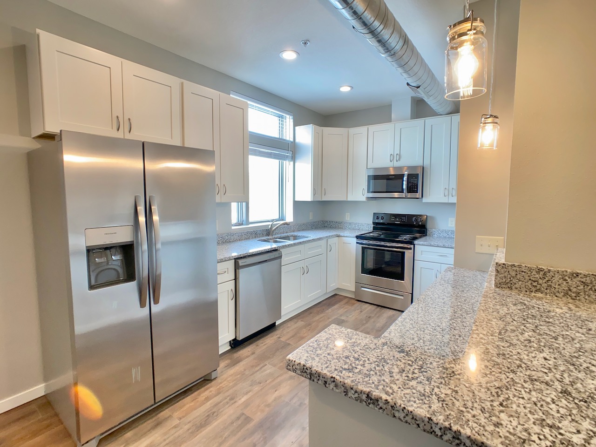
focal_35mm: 26
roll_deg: -0.9
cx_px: 298
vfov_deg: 53.1
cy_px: 224
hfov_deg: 67.3
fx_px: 448
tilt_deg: -4.8
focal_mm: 4.25
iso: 80
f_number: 1.8
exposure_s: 1/60
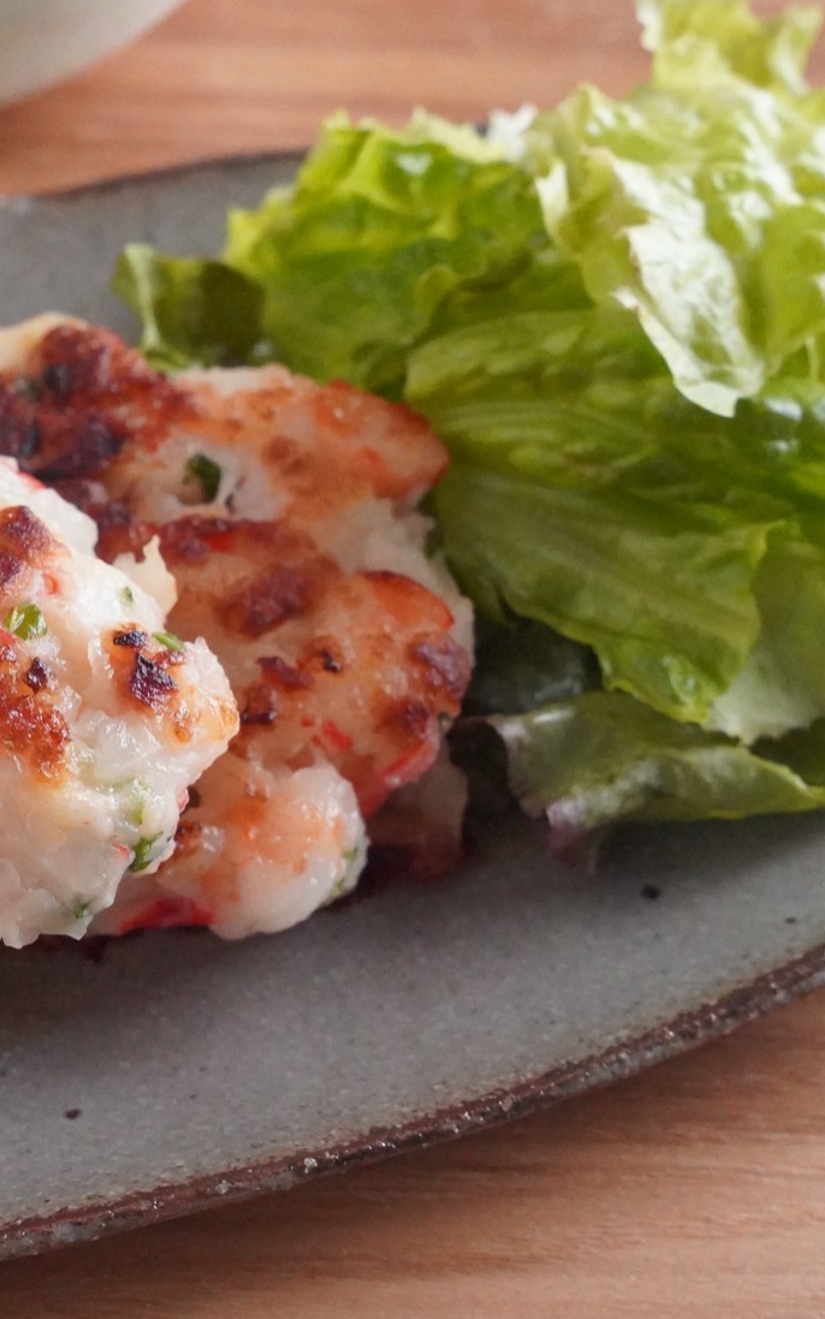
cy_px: 625
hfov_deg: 10.0
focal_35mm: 130
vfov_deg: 16.1
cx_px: -1
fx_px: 4675
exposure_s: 1/160
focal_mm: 70
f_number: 11
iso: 20000
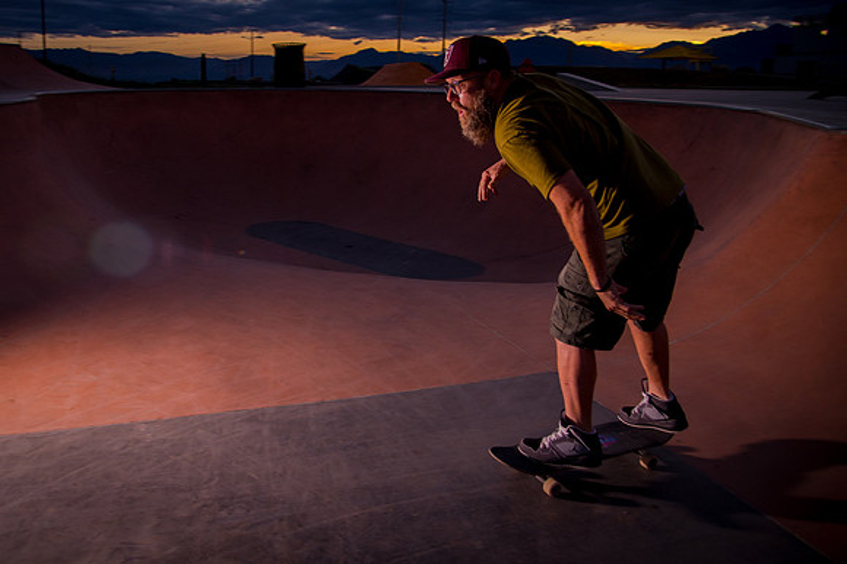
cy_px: 254
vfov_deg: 43.7
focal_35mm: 30
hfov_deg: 61.8
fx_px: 701
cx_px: 342
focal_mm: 24
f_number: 4
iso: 640
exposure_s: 1/500
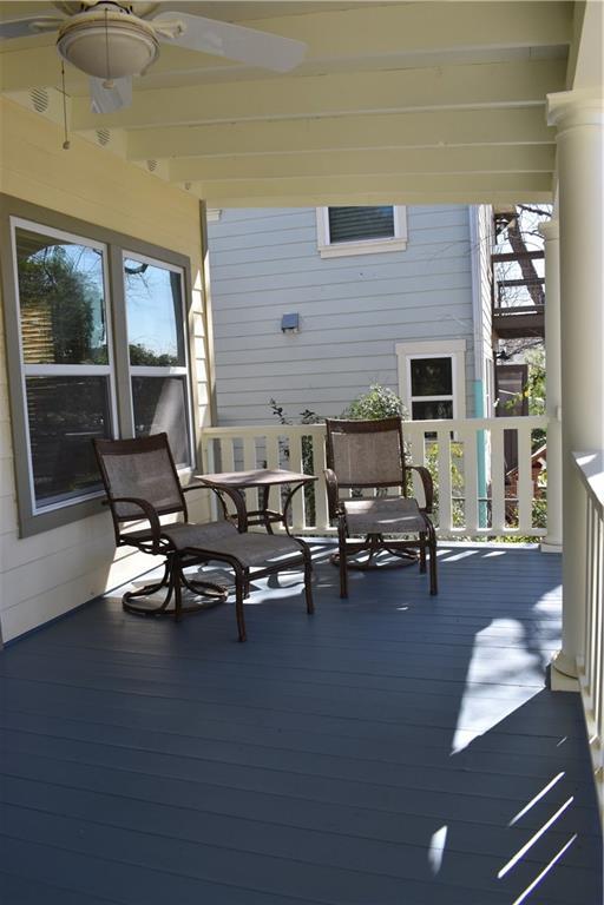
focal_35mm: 27
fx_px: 679
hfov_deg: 47.9
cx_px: 302
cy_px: 452
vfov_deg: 67.4
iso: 280
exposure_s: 1/250
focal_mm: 18
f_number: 8
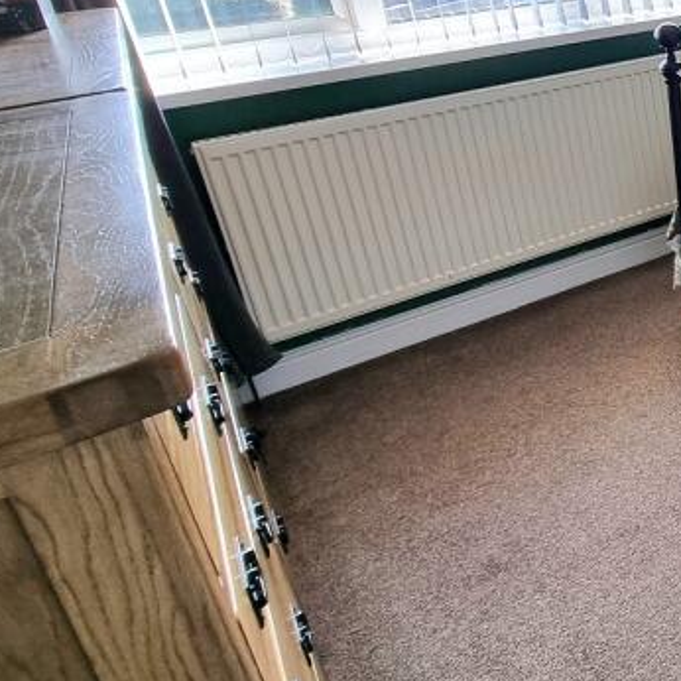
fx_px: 757
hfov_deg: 30.2
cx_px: 994
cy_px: 89
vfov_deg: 44.7
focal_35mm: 34
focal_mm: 2.2
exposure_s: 1/60.2
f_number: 2.2
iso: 125
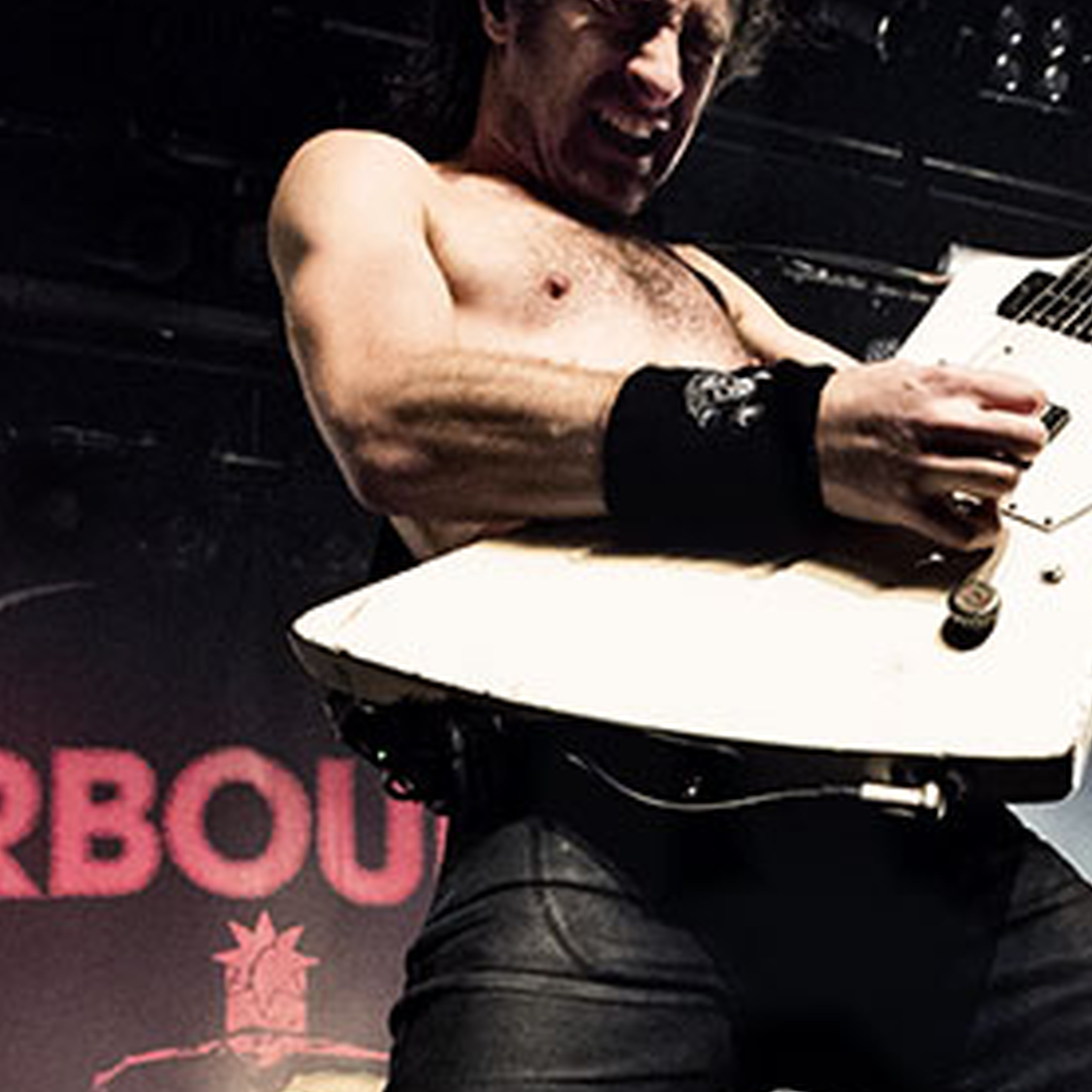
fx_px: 1892
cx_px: 842
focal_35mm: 53
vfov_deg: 31.1
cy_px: 926
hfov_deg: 31.5
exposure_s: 1/320
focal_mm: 24
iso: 4000
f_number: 6.3
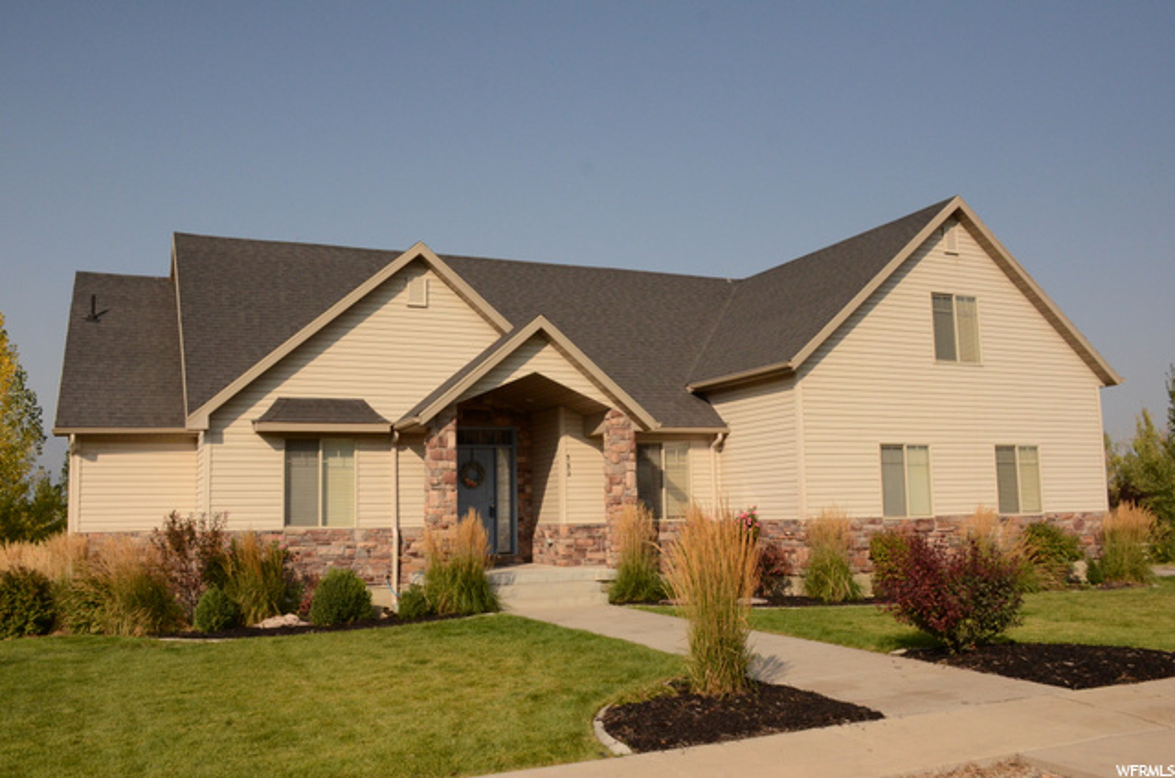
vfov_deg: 39.8
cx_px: 588
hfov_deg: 57.3
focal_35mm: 33
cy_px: 389
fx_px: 1075
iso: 1600
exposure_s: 1/5000
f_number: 9
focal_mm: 22
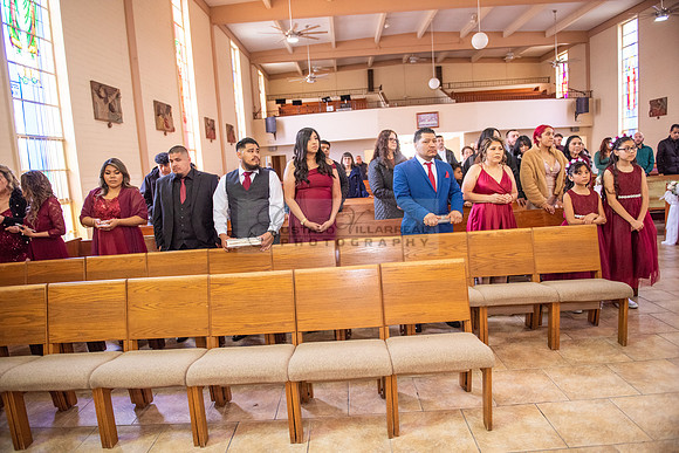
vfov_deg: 53.2
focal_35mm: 24
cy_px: 226
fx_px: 453
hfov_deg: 73.7
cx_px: 340
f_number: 2.8
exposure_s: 1/250
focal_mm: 24
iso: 2000
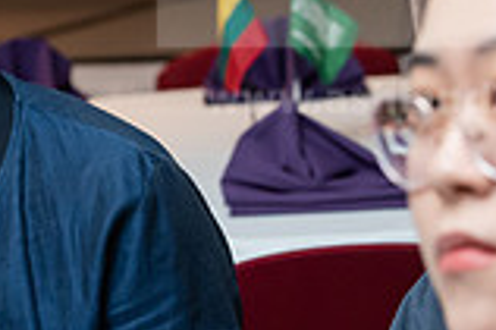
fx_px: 3950
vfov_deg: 4.8
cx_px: 63
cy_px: 165
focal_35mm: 287
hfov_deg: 7.2
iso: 2000
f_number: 5.6
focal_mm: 78
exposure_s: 1/160
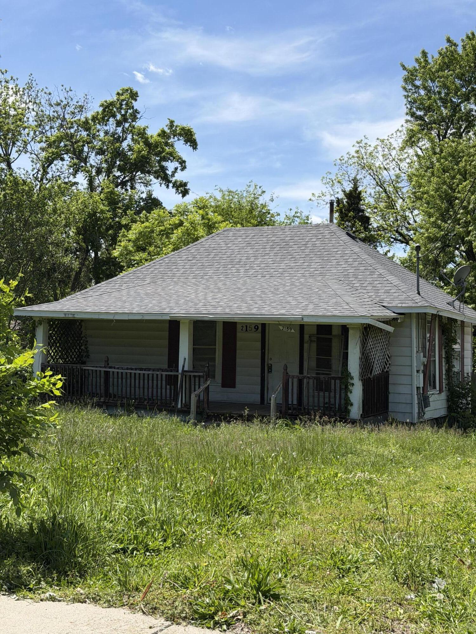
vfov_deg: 39.7
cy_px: 317
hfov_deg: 30.3
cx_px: 238
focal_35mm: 48
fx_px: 880
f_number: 1.78
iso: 64
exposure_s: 1/4878
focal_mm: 6.76
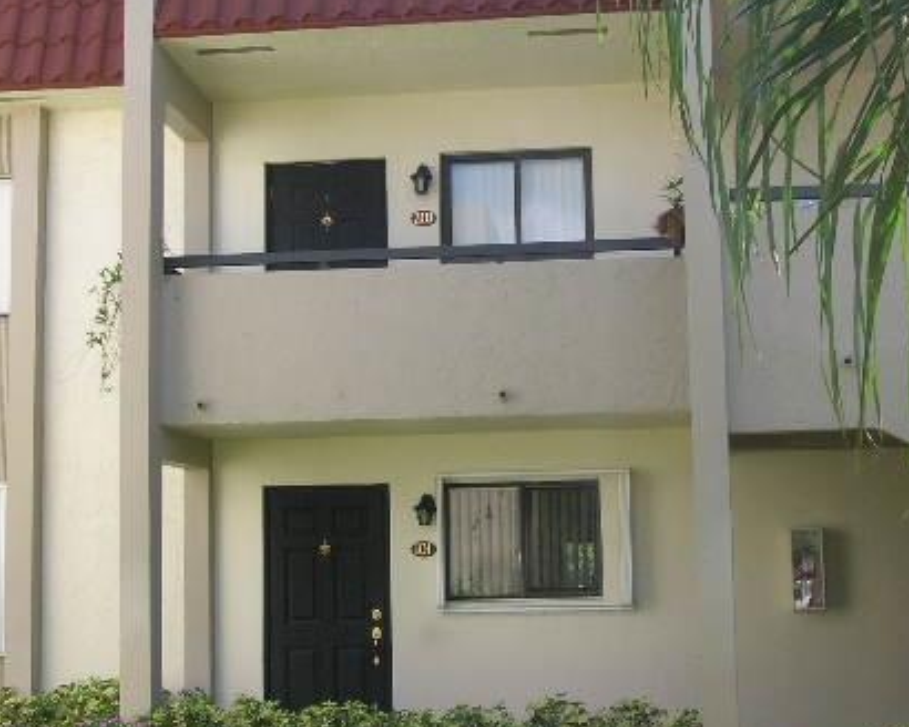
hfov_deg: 29.6
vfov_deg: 23.8
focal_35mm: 64
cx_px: 454
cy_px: 297
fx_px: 1722
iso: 50
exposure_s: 1/80.7
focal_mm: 7
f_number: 5.2
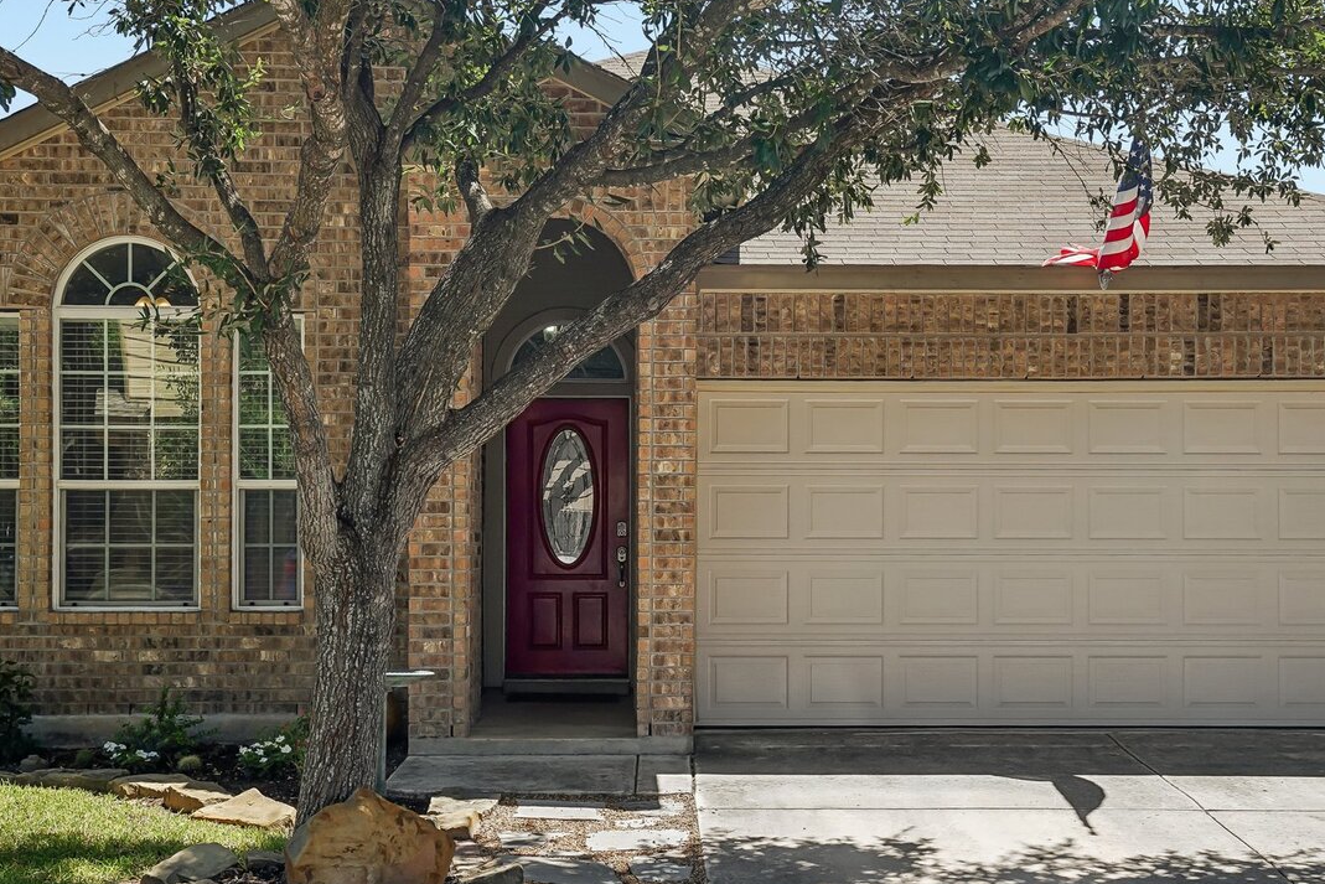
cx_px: 684
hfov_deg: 39.6
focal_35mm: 50
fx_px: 1840
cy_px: 474
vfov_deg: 27.0
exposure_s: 1/80
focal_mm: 33
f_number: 8
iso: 200
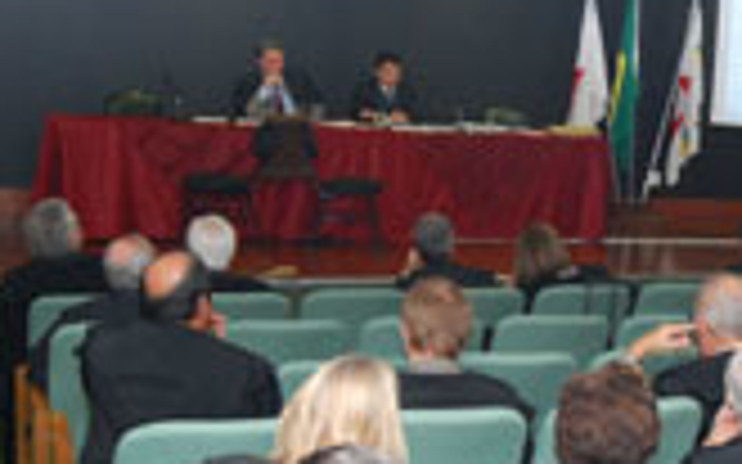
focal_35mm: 67
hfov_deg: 29.3
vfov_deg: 19.3
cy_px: 329
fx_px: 1354
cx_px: 679
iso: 800
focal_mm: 18
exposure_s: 1/60
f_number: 7.1
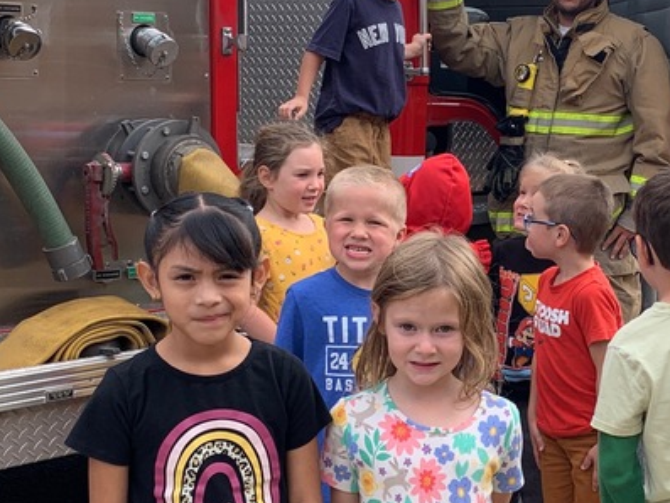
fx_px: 1297
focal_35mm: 67
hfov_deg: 28.3
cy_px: 255
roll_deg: -2.7
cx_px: 550
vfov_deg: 21.9
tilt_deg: -8.2
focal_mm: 4.25
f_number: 1.8
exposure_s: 1/842
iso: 25
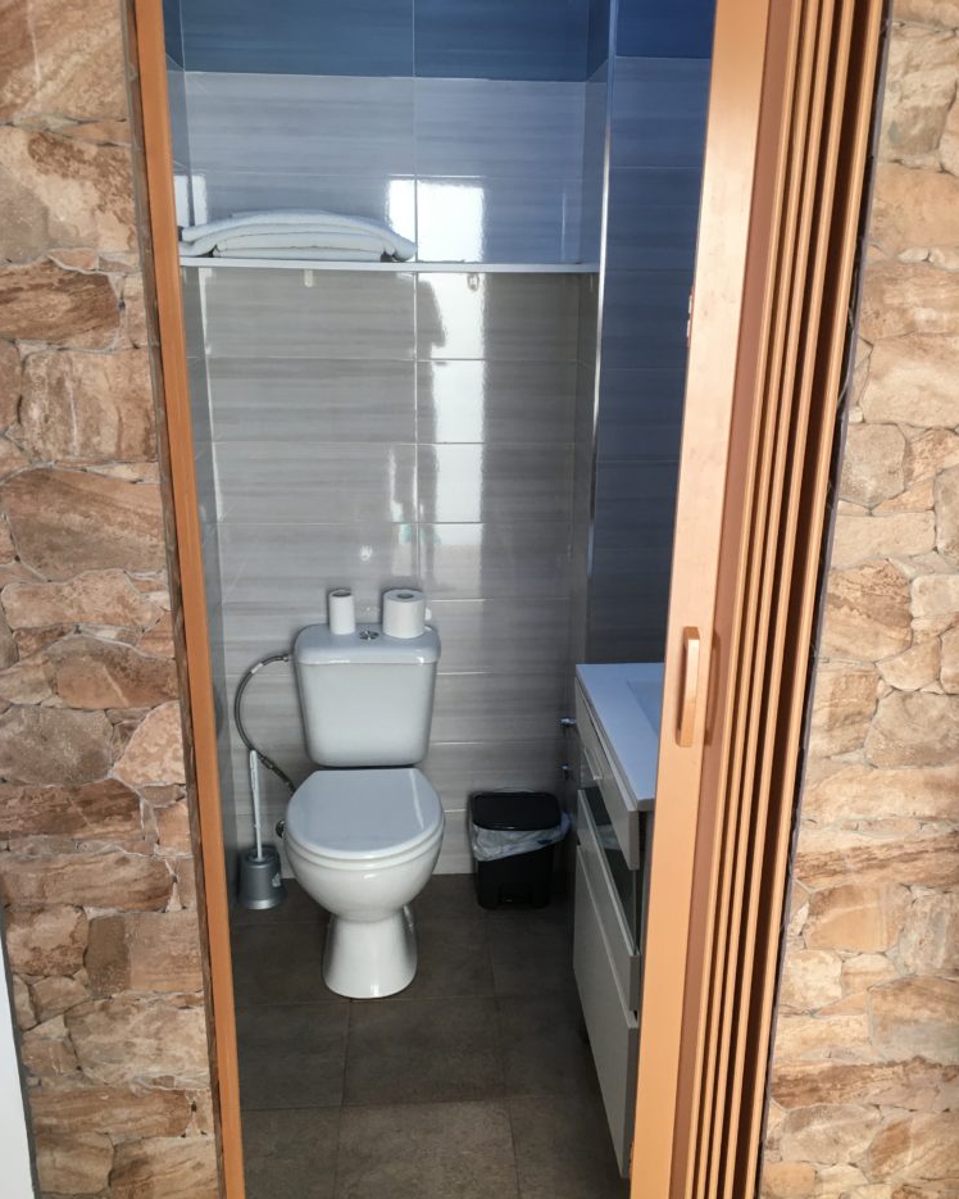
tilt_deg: -17.1
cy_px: 646
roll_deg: +0.1
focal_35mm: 31
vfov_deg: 57.1
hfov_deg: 47.1
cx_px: 473
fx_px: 1100
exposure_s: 1/33
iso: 50
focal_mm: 4.15
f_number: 2.2
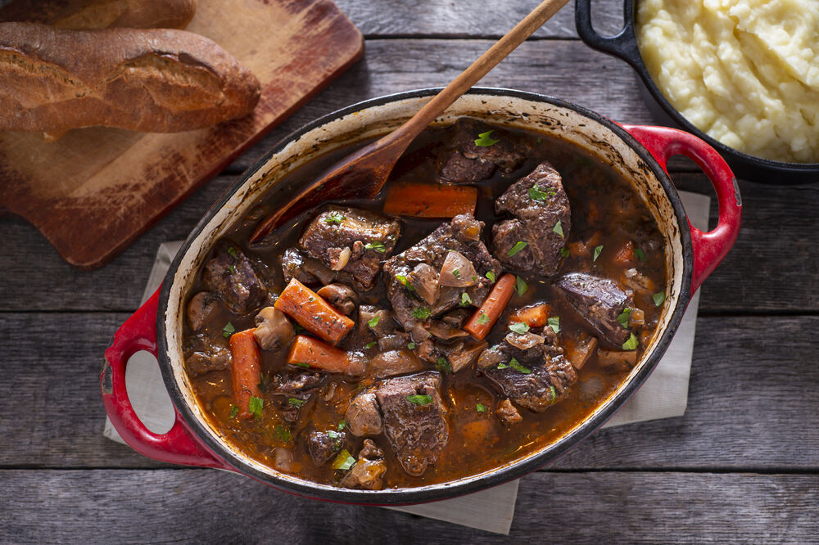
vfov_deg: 22.6
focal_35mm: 60
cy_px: 272
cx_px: 410
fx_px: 1364
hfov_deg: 33.4
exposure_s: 1/200
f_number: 8
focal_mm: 60
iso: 320
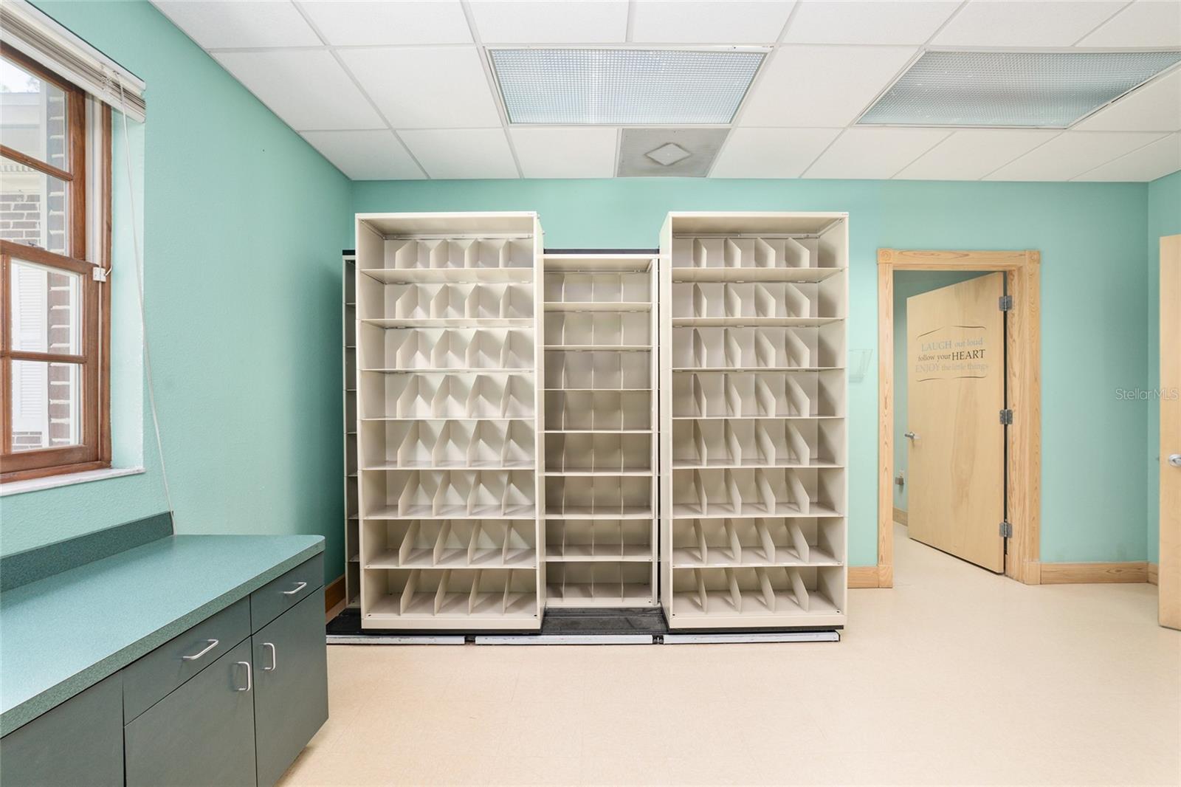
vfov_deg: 81.2
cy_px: 394
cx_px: 590
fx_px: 459
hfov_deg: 104.3
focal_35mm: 14
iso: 400
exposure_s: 1/2
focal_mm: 14
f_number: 7.1
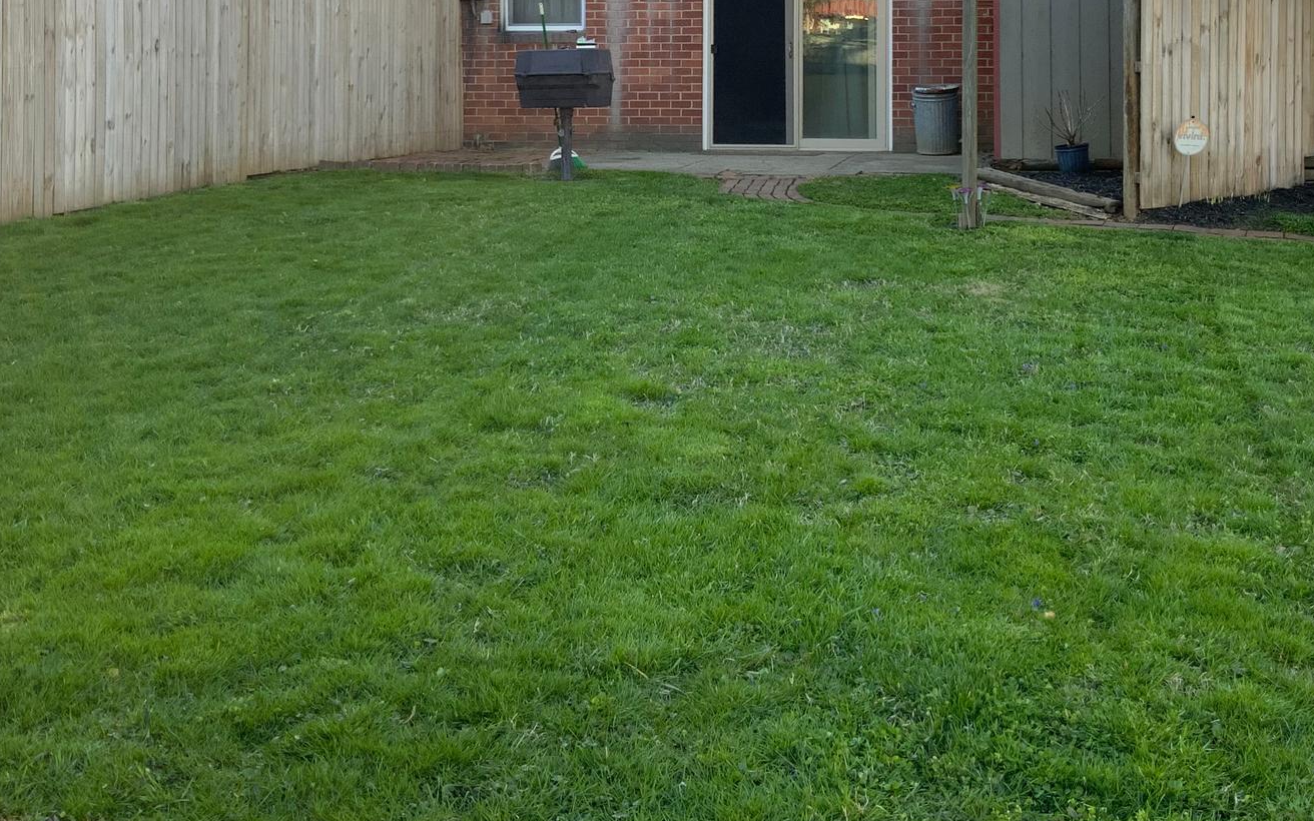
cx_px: 750
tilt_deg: +1.7
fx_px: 1719
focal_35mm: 48
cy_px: 60
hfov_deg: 41.7
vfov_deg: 25.9
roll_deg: -0.2
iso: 16
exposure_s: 1/251
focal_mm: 3
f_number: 1.8
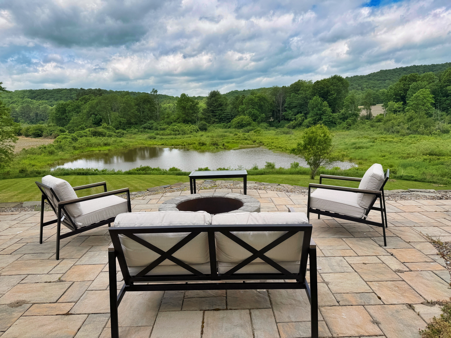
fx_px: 313
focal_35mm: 24
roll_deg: +1.8
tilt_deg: -11.2
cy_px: 169
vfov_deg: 56.8
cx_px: 226
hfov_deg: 71.6
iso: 80
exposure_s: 1/3584
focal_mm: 6.76
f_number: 1.78
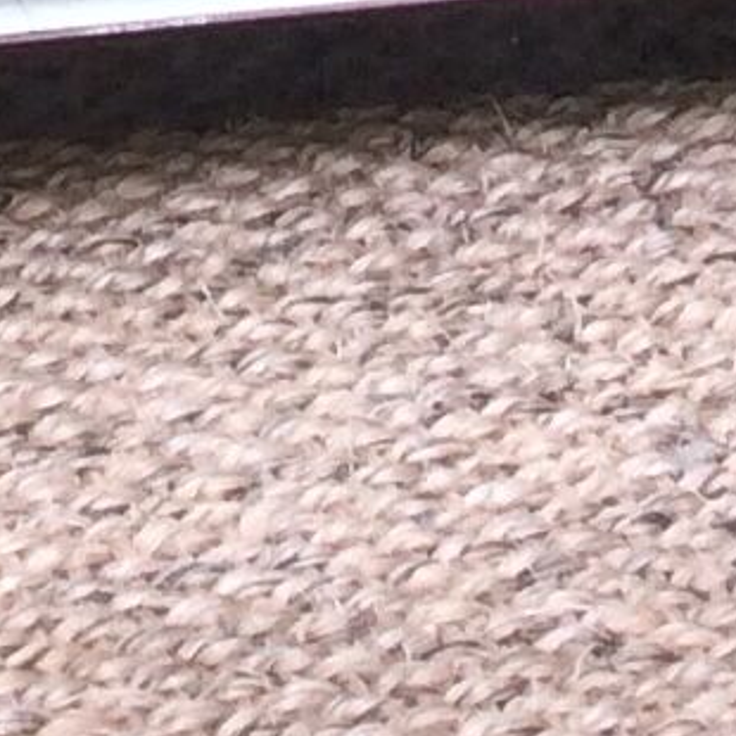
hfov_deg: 7.1
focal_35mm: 236
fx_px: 5677
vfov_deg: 6.1
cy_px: -2260
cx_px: -864
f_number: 2.4
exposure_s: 1/168
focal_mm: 3.3
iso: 32
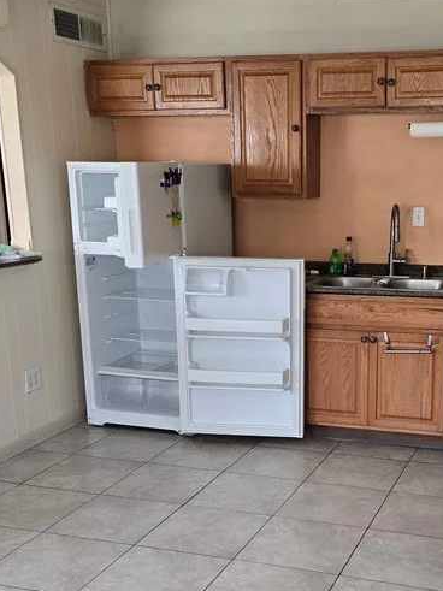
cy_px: 400
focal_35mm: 48
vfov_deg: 39.1
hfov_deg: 29.7
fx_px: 819
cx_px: 342
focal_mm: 6.3
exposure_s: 1/120
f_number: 1.7
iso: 250
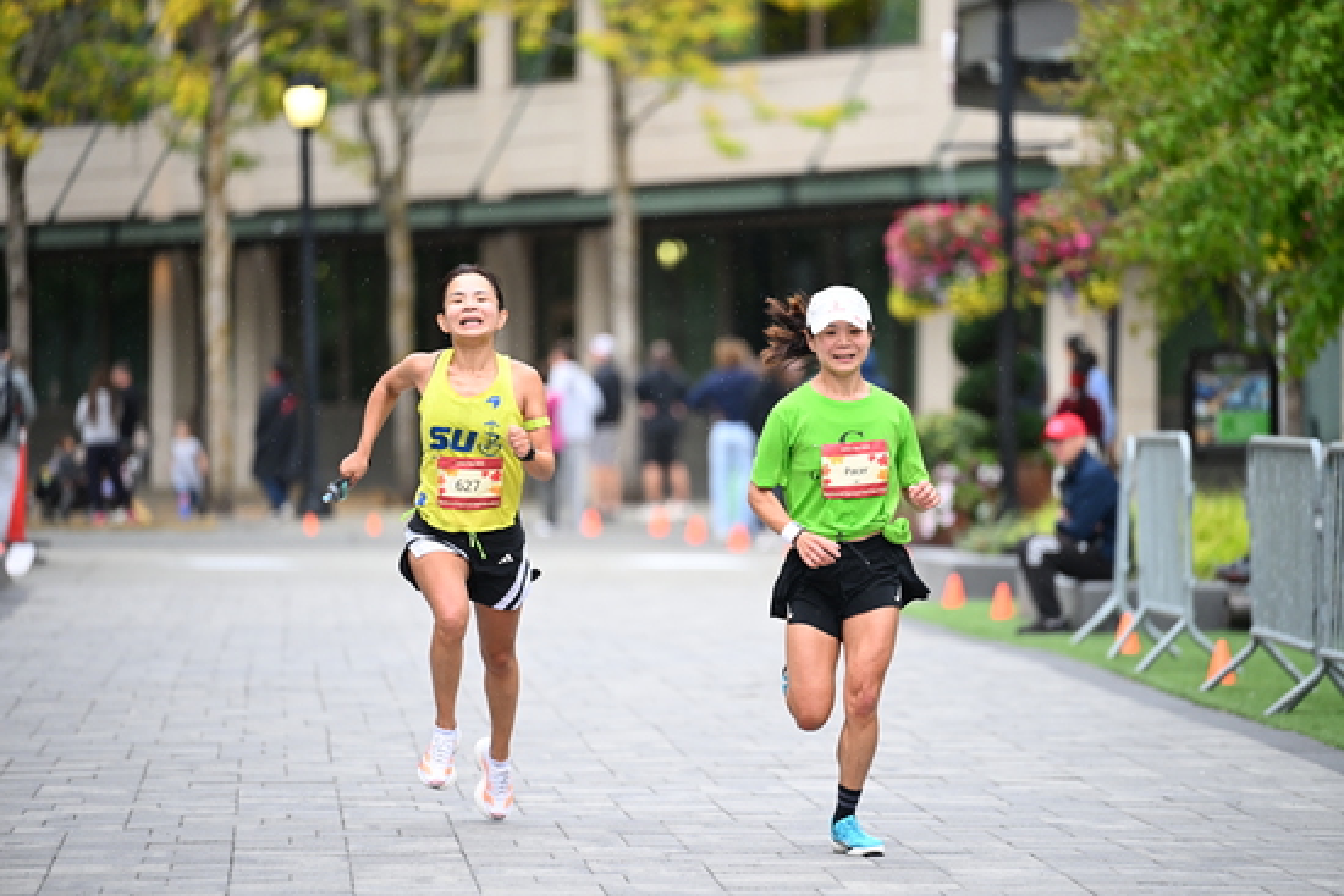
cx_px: 672
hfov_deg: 10.3
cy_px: 448
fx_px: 7468
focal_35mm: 200
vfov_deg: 6.9
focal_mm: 200
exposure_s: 1/1250
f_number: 2.8
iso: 1250
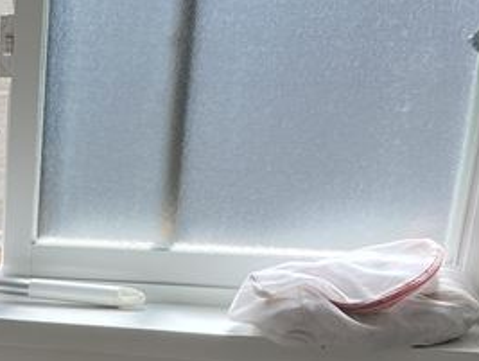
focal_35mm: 98
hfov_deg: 17.8
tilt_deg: -25.1
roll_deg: +2.0
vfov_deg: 13.7
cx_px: -255
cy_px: 620
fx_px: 1358
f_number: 1.8
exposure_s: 1/467
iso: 32
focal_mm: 4.25
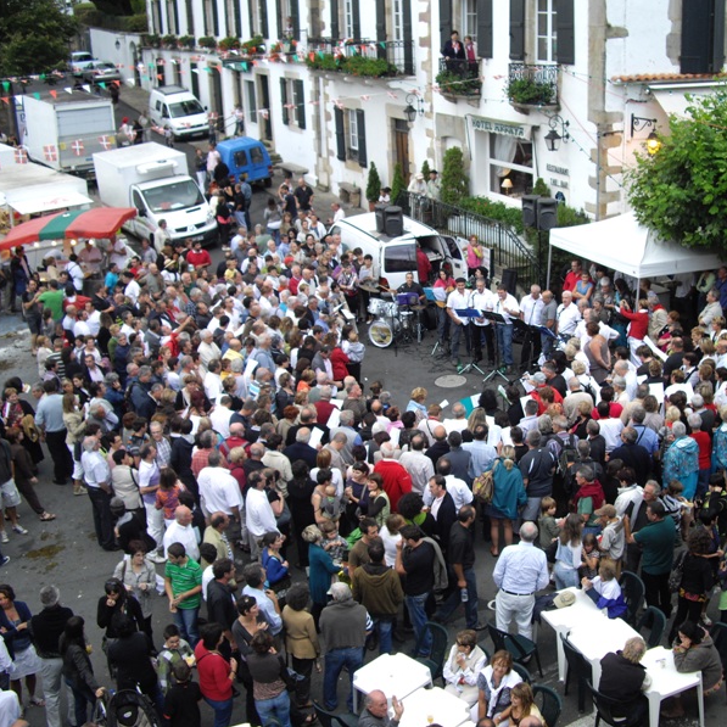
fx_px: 1069
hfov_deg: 37.3
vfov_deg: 37.6
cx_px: 455
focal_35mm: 45
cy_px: 363
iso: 100
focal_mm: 7.9
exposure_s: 1/50
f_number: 2.8
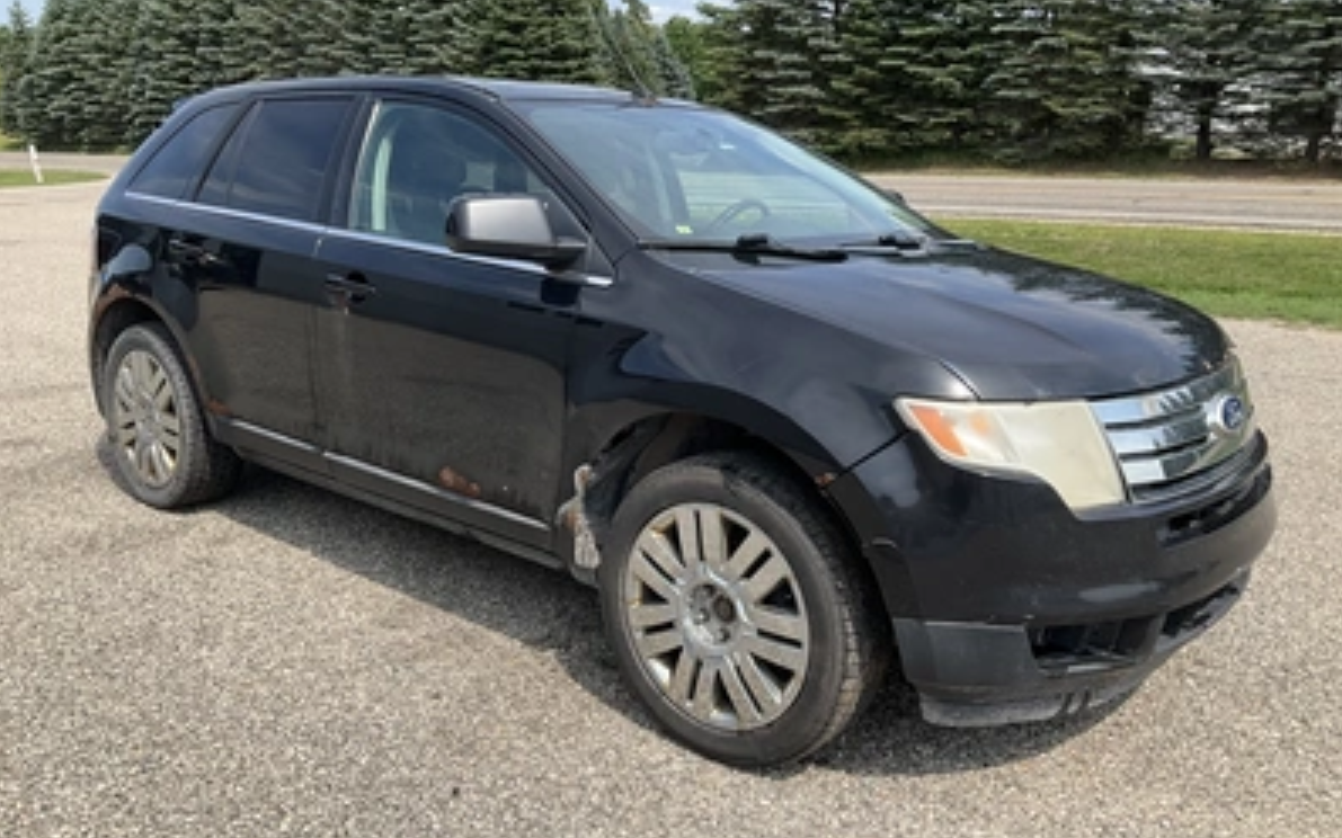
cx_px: 669
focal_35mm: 31
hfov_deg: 61.2
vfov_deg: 40.6
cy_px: 389
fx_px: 1134
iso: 25
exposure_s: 1/1035
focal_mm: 3
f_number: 1.8
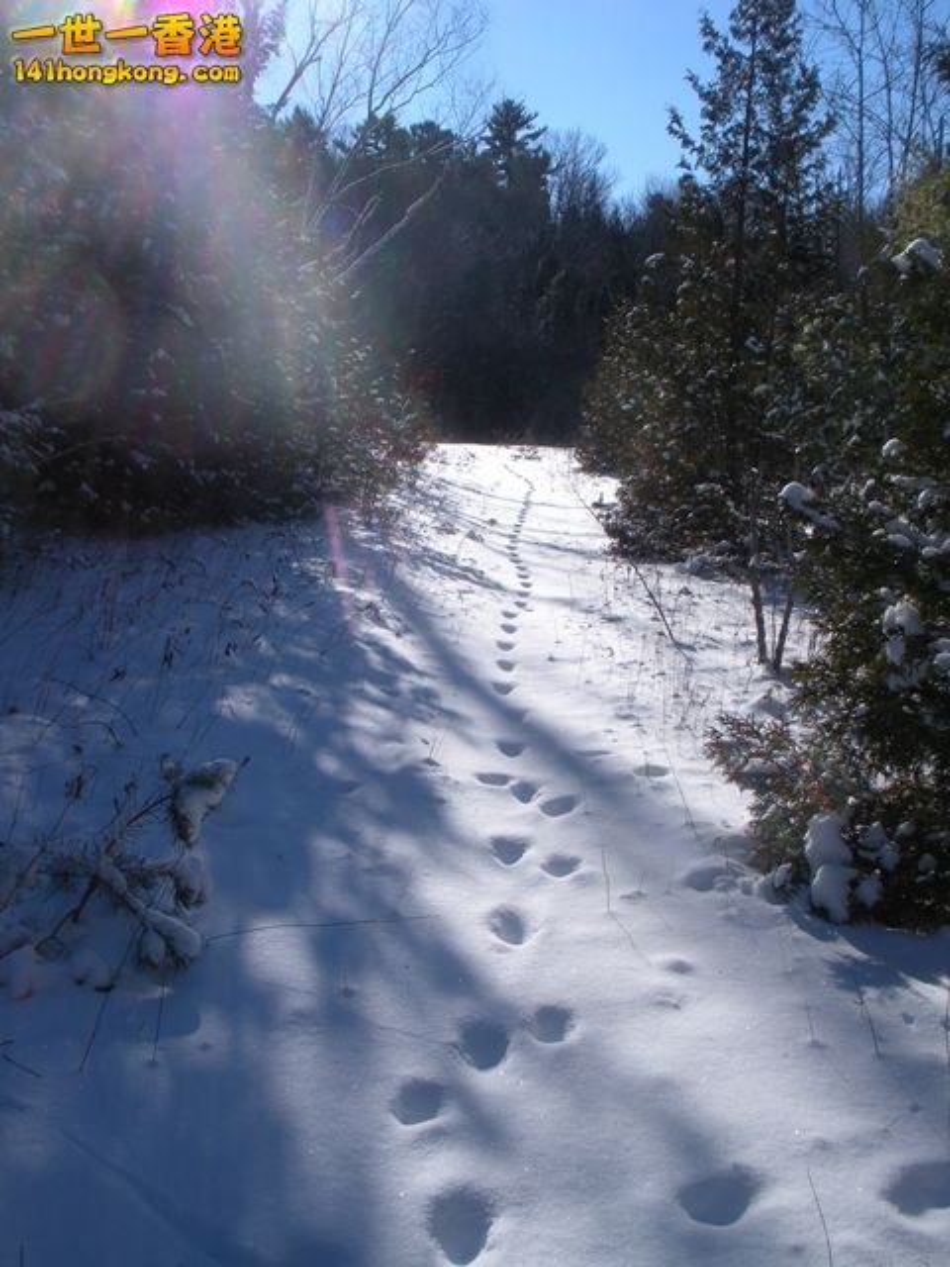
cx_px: 475
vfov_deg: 51.4
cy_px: 634
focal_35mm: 36
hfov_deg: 39.7
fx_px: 1317
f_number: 5.6
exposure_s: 1/484
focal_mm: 6.3
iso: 64
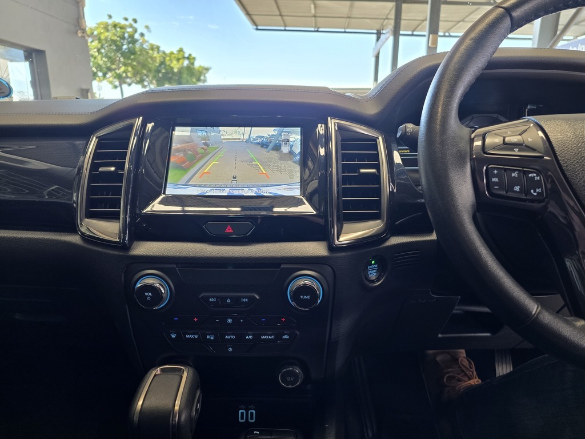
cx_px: 292
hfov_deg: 73.9
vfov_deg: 58.9
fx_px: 389
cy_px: 220
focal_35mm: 23
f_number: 1.7
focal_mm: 6.25
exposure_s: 1/100
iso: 200
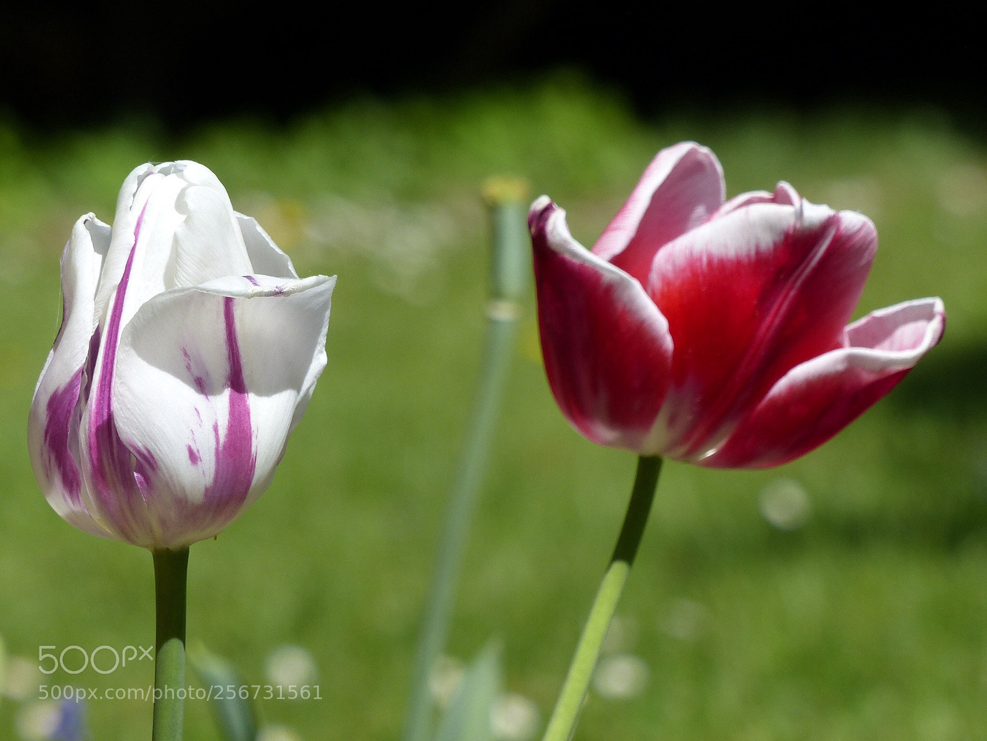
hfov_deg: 6.2
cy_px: 370
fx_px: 9096
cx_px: 494
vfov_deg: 4.7
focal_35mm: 319
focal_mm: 52.3
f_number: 4
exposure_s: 1/1000
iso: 100
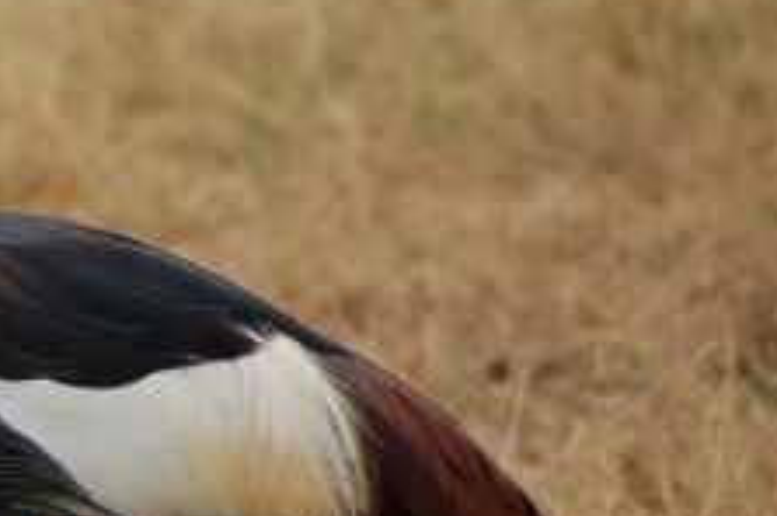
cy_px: 476
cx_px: -216
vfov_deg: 1.7
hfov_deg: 2.6
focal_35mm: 807
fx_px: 17392
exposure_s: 1/1600
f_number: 5
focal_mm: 200
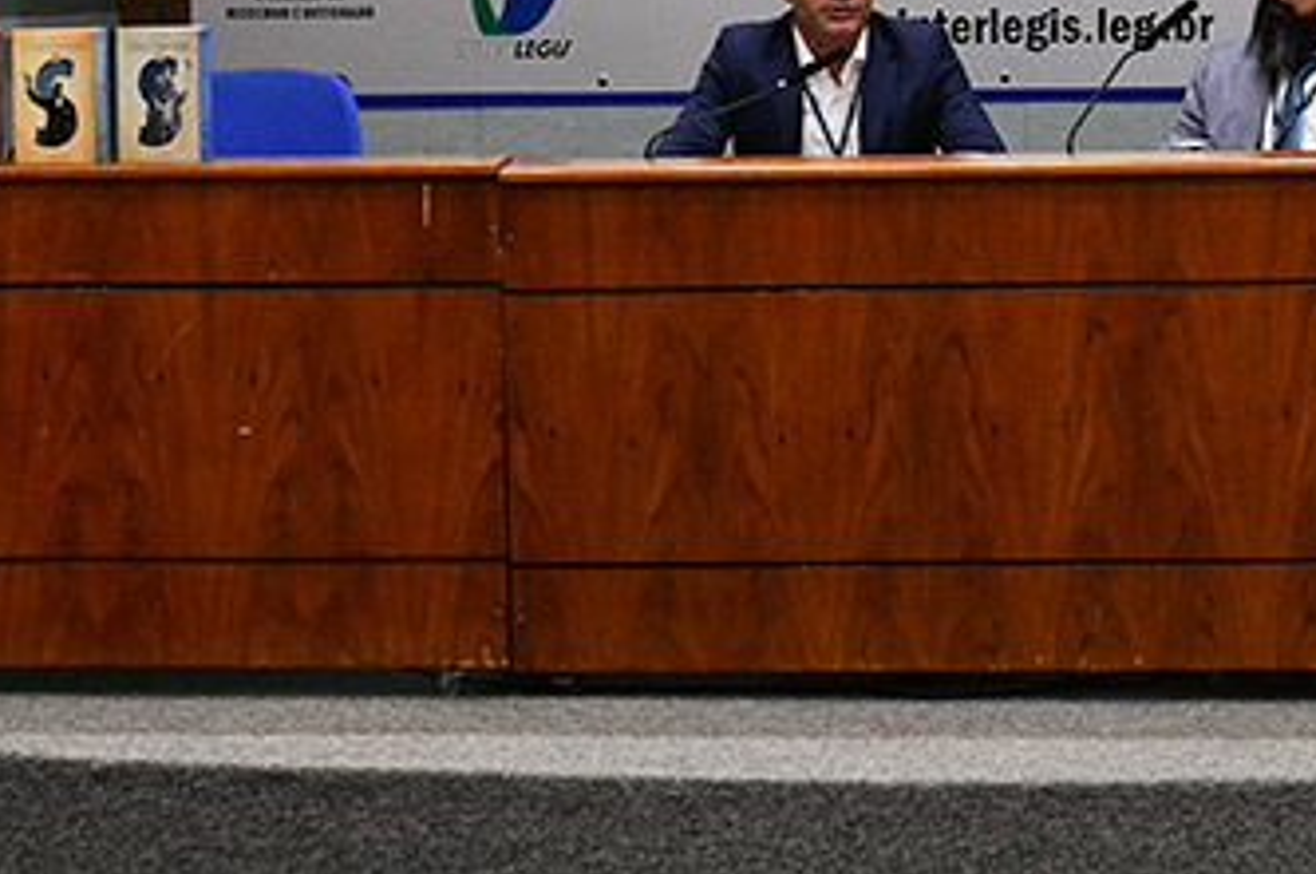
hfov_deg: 15.9
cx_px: 858
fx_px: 4709
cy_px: -202
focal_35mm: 129
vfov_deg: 10.4
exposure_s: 1/160
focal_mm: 50
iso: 4500
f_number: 4
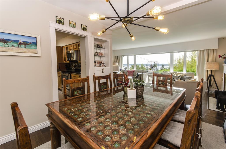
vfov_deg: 77.1
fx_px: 94
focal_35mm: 15
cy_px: 74
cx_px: 113
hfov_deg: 100.5
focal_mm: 10
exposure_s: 1/50
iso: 100
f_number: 8
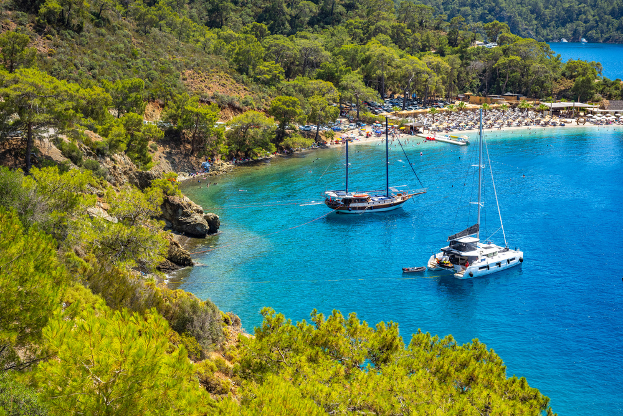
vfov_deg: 27.5
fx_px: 848
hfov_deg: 40.3
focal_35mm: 49
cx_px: 312
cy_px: 208
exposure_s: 1/800
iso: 320
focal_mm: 49
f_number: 8
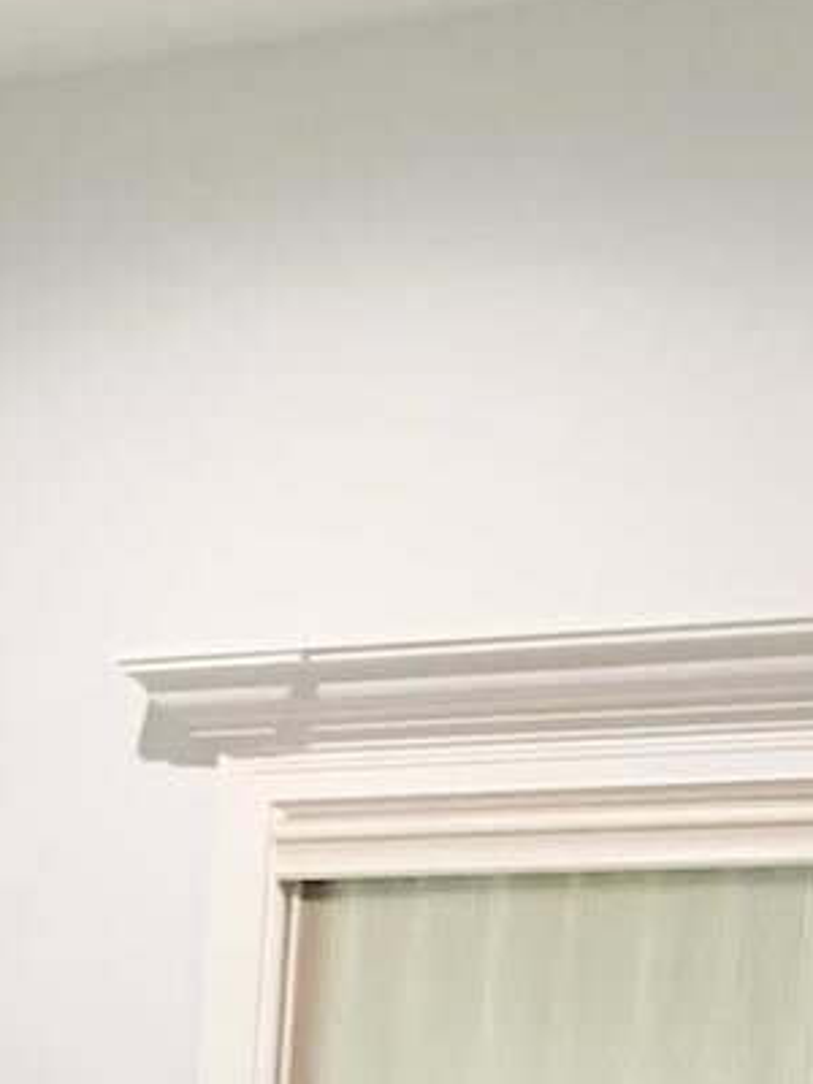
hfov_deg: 11.0
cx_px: -423
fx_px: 4071
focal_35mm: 130
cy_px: 2022
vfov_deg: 13.4
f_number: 1.8
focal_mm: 4.25
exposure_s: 1/60
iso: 320
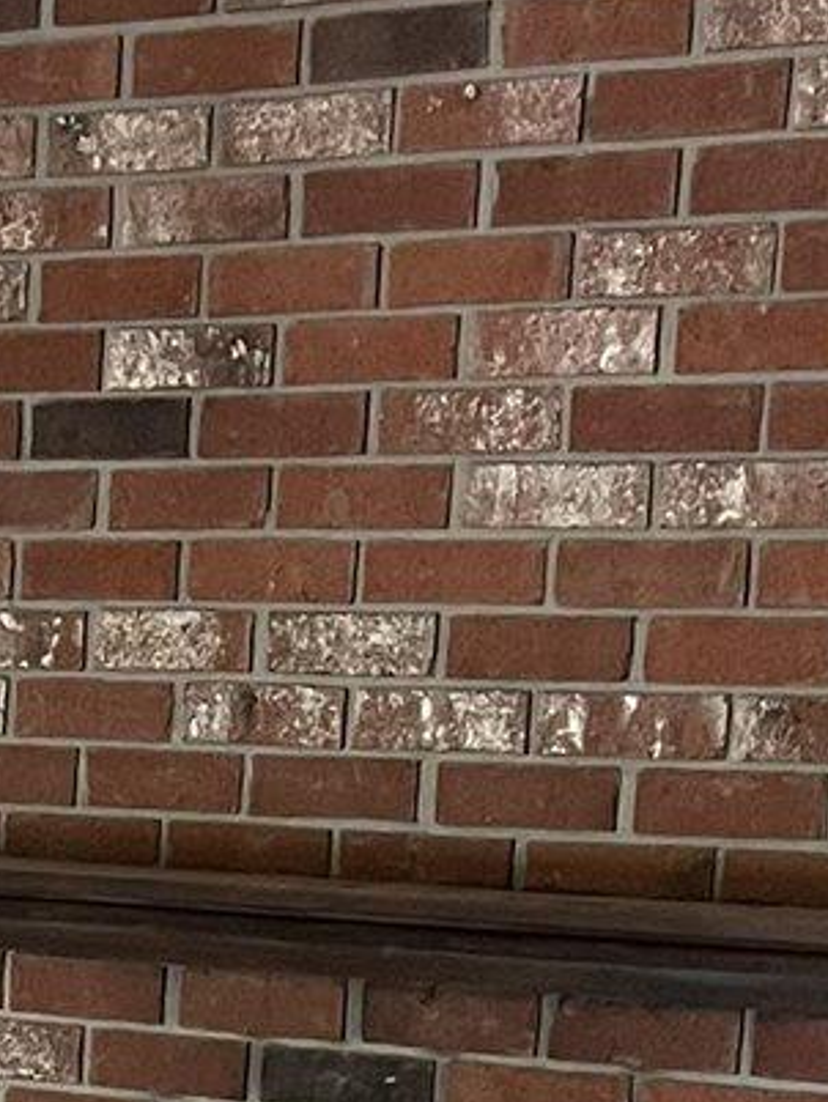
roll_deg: -1.8
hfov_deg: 9.8
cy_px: 1768
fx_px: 4747
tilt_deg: -13.1
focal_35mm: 149
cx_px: -241
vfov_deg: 12.4
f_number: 1.5
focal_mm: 5.7
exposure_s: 1/60
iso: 200
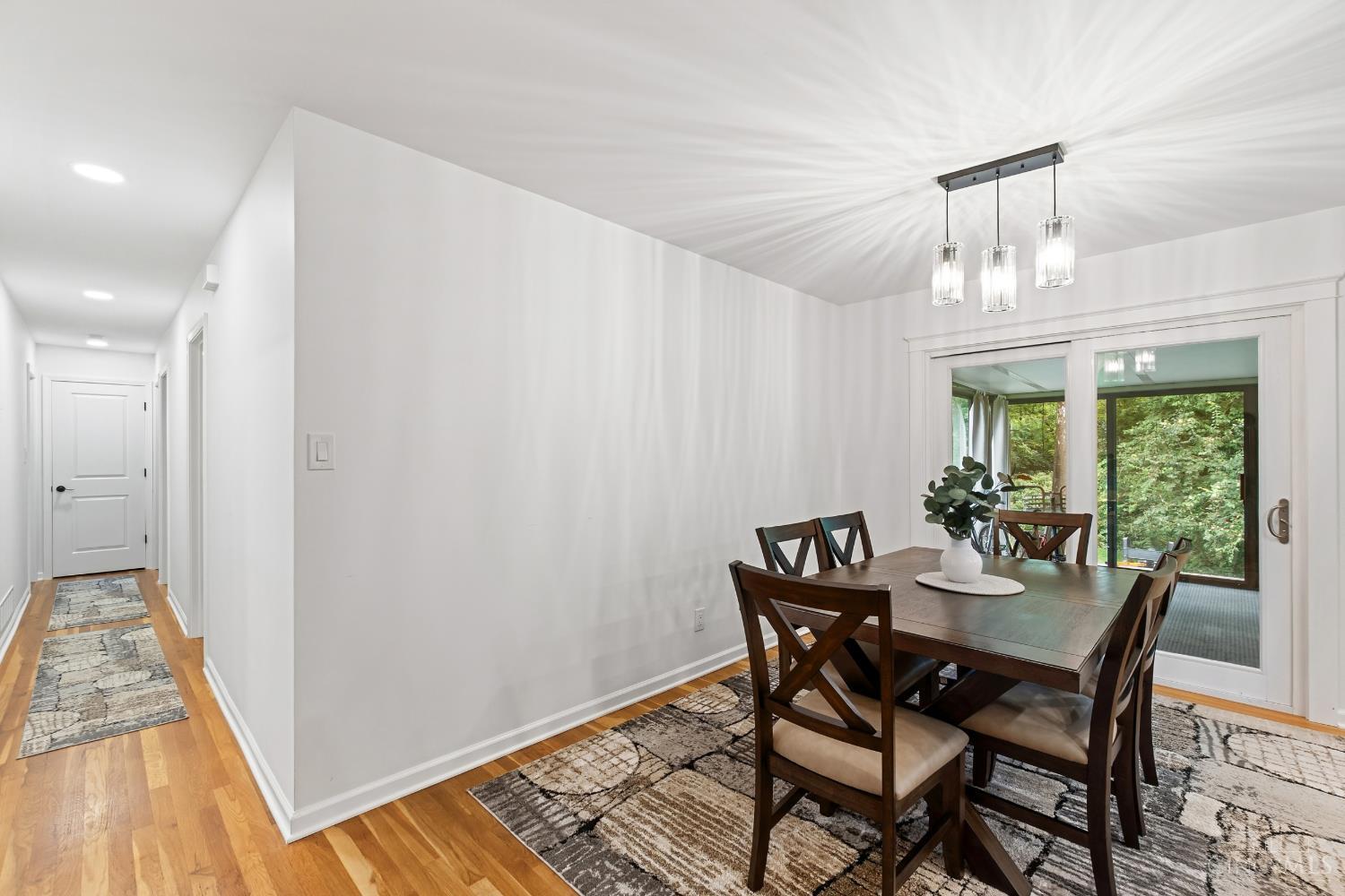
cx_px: 672
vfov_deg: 77.3
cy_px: 448
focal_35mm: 15
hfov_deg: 100.4
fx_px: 560
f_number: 7.1
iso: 400
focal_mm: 10
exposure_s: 1/2.5
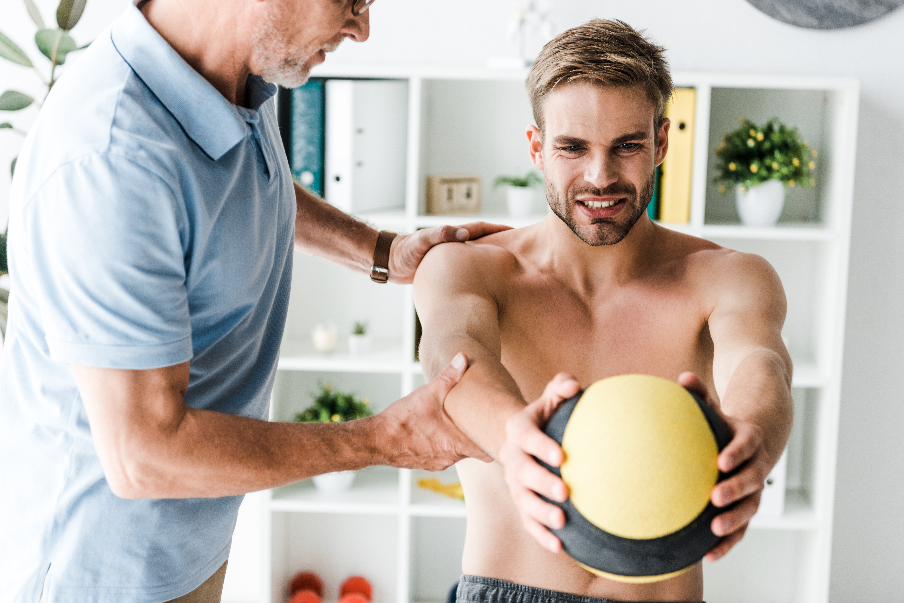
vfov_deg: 20.9
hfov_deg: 30.9
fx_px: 1633
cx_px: 452
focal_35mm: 65
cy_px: 302
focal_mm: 65
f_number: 3.5
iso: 500
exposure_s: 1/200
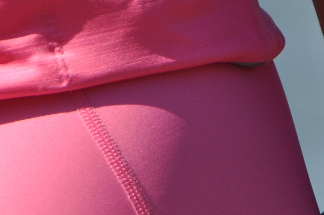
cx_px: 3
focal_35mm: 1000
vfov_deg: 1.4
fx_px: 8989
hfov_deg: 2.1
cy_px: 81
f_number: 6.3
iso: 400
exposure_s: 1/1600
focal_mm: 200
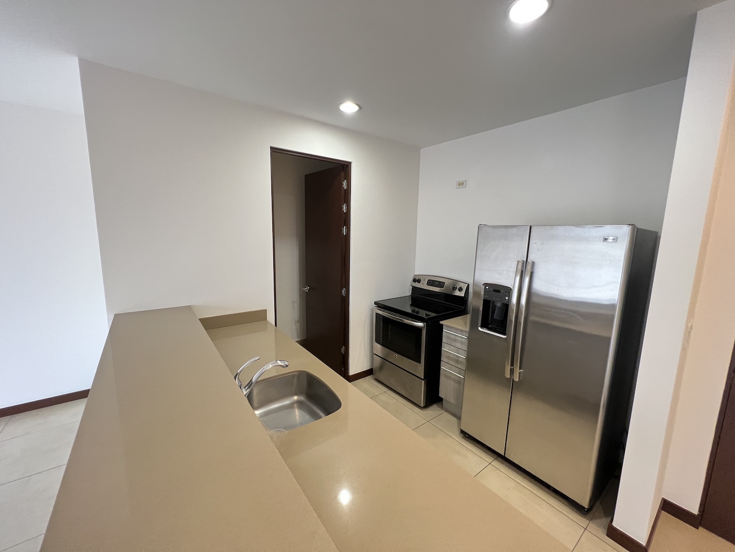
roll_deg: -0.9
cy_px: 276
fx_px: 276
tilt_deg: -9.0
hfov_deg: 106.2
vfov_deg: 89.9
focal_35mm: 13
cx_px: 368
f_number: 1.8
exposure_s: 1/60
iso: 400
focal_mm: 1.57
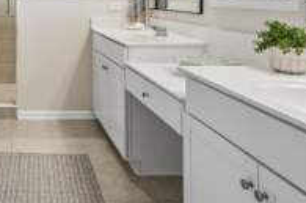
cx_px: 3
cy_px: -21
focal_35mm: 37
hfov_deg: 44.6
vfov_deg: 31.6
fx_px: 314
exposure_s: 1/40
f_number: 8
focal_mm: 10
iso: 400
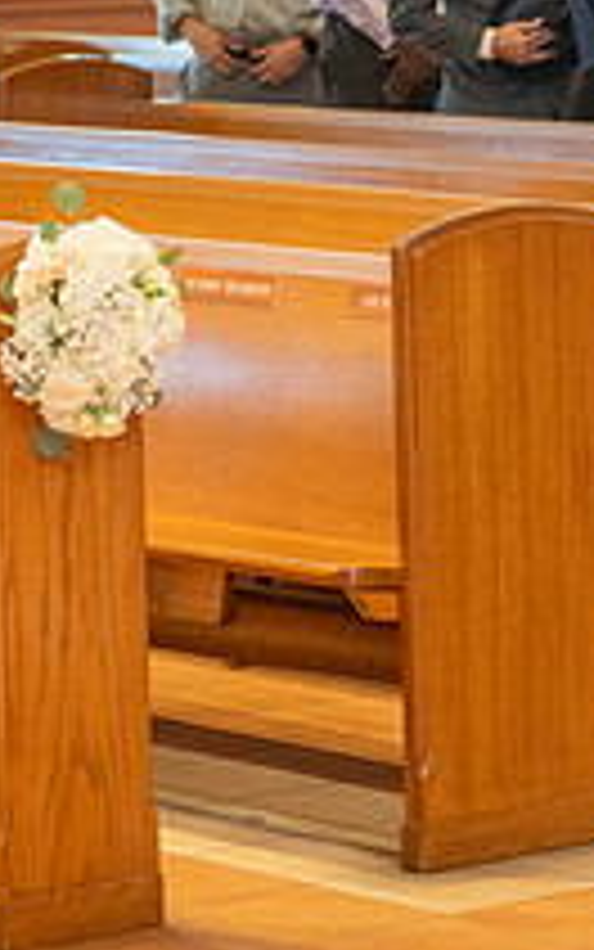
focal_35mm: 196
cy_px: 421
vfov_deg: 10.7
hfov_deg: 6.6
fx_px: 5073
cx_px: 1030
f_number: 2.8
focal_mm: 70
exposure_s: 1/160
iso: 1600
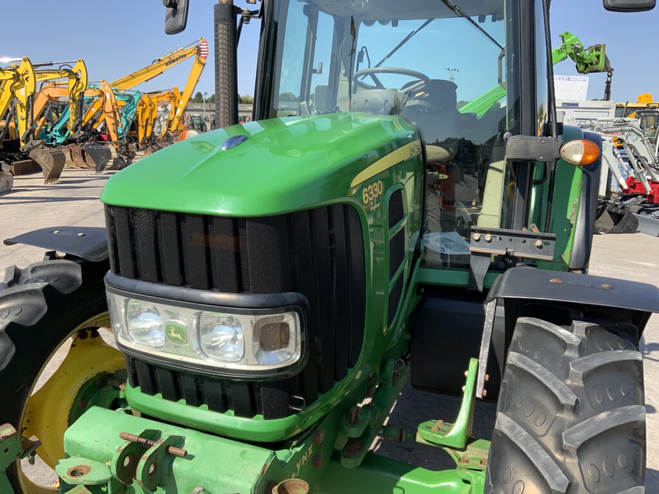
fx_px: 552
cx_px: 330
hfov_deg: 61.7
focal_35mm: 29
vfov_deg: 48.2
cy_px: 247
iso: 16
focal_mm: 3
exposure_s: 1/1035
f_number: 1.8
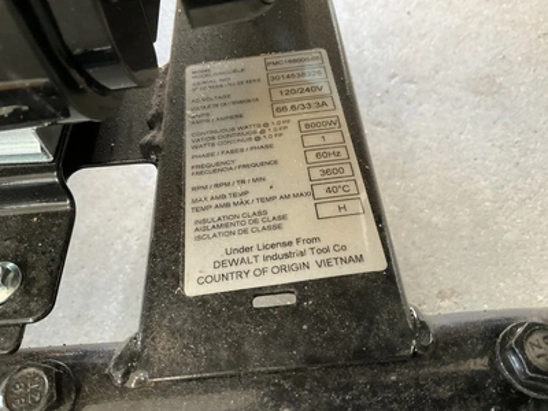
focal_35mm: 29
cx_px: 274
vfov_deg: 48.2
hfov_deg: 61.7
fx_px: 459
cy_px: 206
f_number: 1.8
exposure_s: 1/60
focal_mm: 3
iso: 250
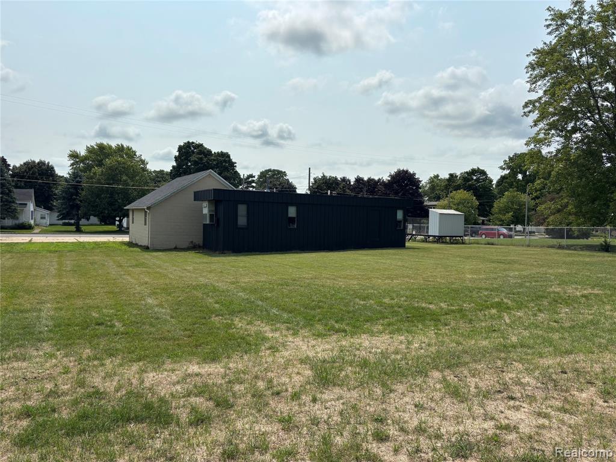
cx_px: 308
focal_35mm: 26
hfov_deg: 67.3
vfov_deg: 53.1
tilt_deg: -3.1
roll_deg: -2.1
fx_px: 463
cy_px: 231
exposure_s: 1/6711
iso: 50
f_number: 1.6
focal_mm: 5.96
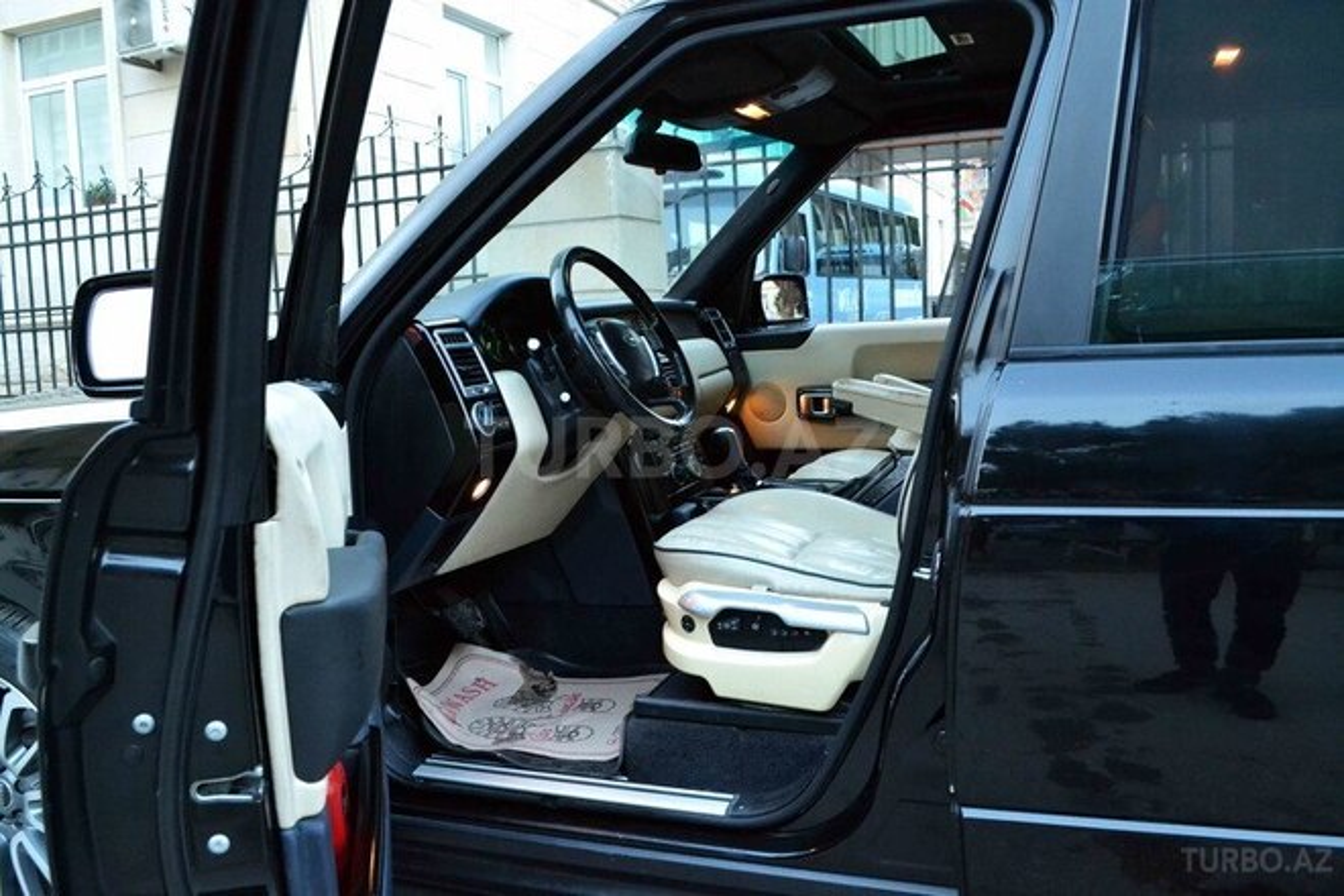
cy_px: 448
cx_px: 672
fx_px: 1120
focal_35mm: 30
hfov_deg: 61.9
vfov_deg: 43.6
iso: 3200
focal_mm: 20
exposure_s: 1/15
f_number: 5.6
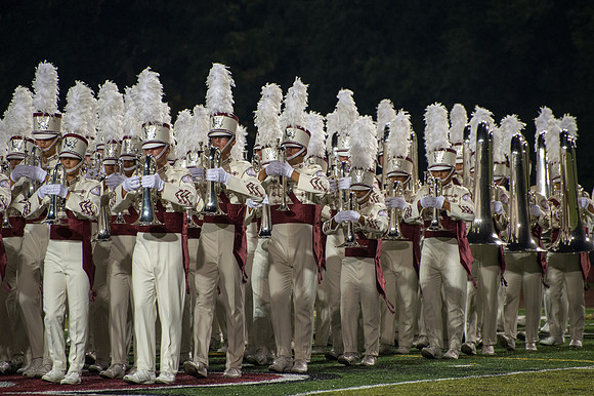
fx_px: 4977
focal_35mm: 302
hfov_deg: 6.8
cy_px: 198
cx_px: 307
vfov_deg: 4.5
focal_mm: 270
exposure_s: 1/200
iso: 2800
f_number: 5.6
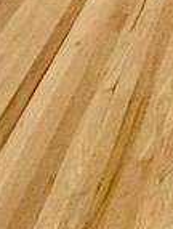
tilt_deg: -5.7
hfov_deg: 14.2
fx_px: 498
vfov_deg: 14.8
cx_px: 404
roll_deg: -1.7
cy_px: -328
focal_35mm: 75
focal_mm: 2.22
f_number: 2.2
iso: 64
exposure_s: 1/132
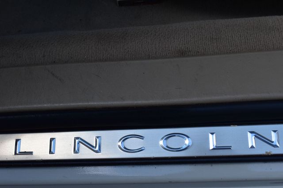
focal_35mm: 48
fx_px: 377
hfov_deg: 41.1
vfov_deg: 28.0
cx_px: 142
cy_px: 94
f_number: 10
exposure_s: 1/200
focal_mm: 32
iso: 400
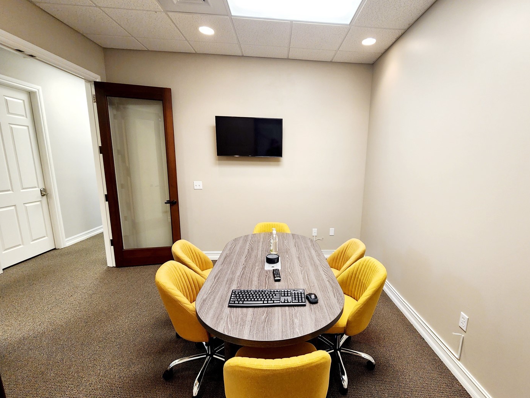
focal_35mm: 15
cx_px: 303
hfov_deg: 97.5
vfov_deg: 81.7
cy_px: 208
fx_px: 230
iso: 160
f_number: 2.2
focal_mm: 2.2
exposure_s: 1/60.2
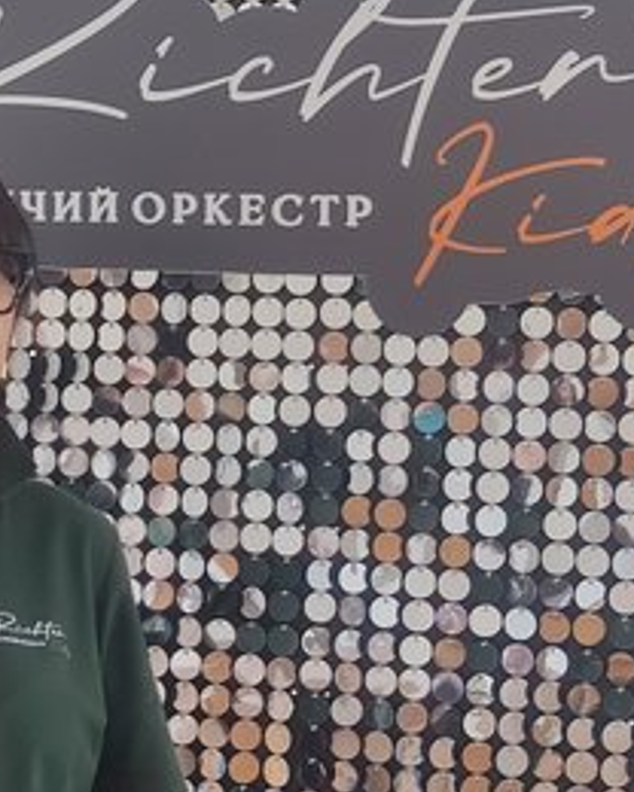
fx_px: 915
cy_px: 420
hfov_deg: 37.4
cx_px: 165
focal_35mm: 39
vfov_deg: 46.8
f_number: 1.79
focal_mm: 4.74
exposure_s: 1/33
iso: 122
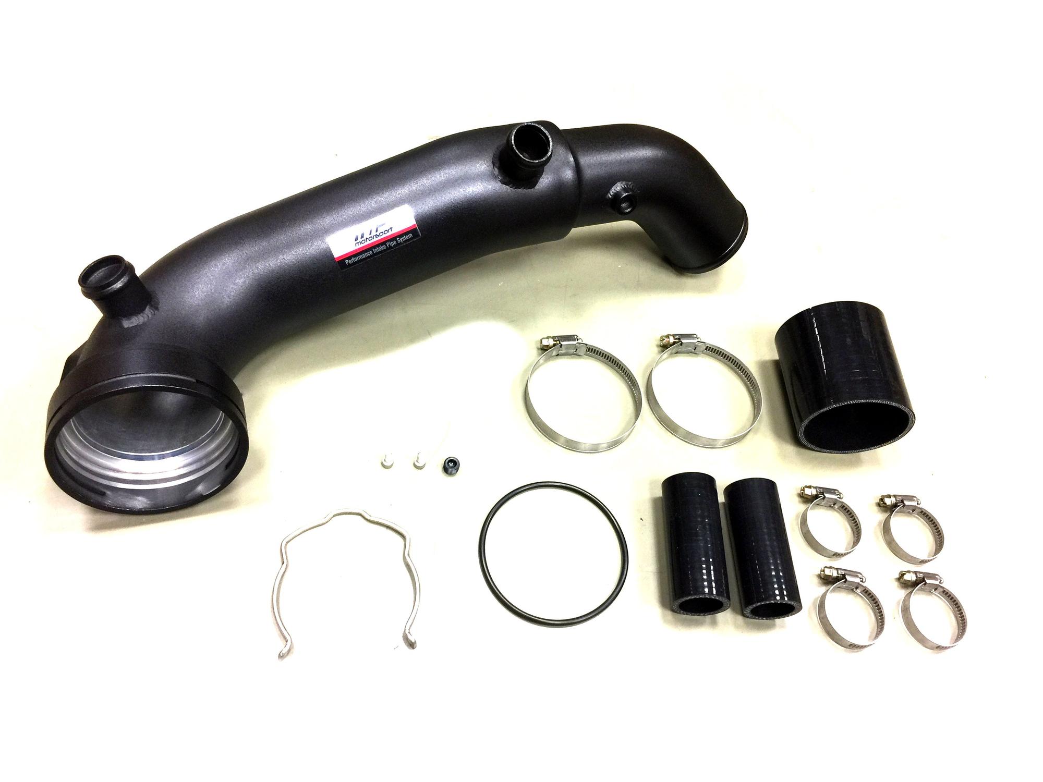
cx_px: 522
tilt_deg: -55.1
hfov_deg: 61.7
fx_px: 874
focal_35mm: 29
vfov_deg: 48.2
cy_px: 391
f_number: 2.2
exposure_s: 1/30
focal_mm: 4.15
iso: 40
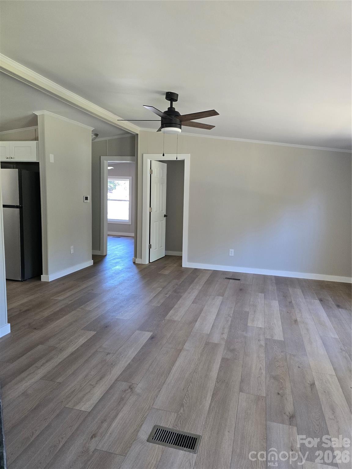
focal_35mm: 23
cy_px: 234
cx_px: 176
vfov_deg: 73.9
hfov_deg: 58.9
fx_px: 312
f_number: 1.7
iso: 250
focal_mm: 6.3
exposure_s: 1/120
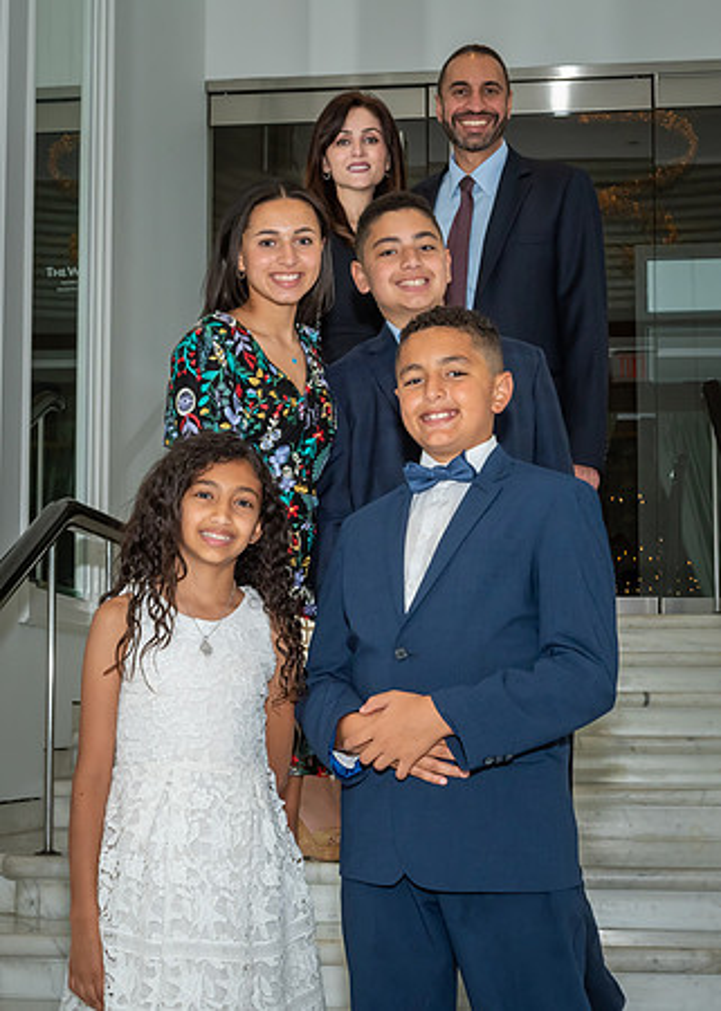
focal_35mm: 71
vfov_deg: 27.9
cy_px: 502
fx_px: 2035
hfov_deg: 20.0
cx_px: 257
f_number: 9
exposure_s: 1/250
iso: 640
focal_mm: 32
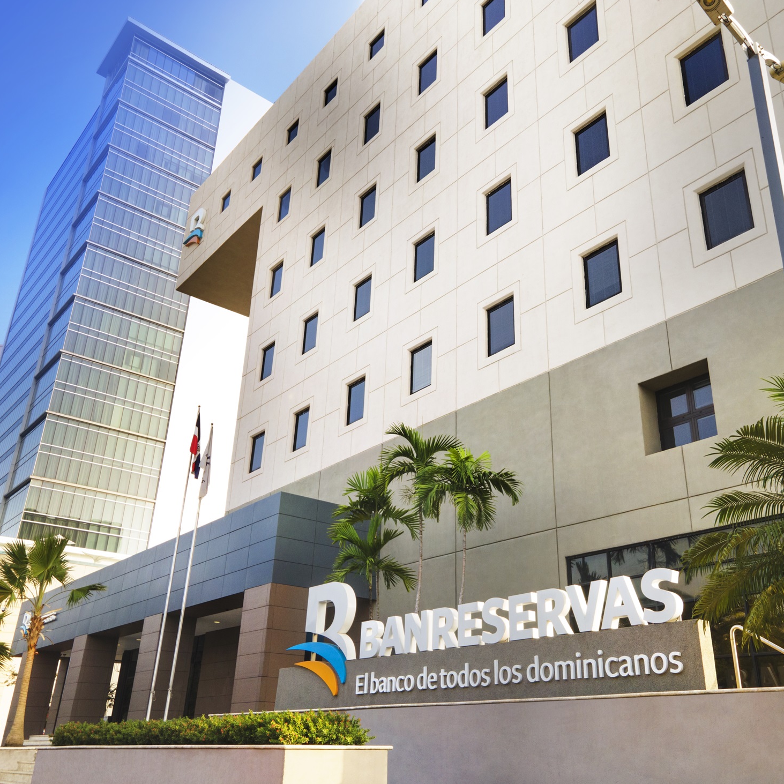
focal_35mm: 29
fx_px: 743
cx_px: 445
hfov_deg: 55.4
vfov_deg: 55.6
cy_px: 401
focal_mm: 4.5
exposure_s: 1/120
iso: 100
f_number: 2.8
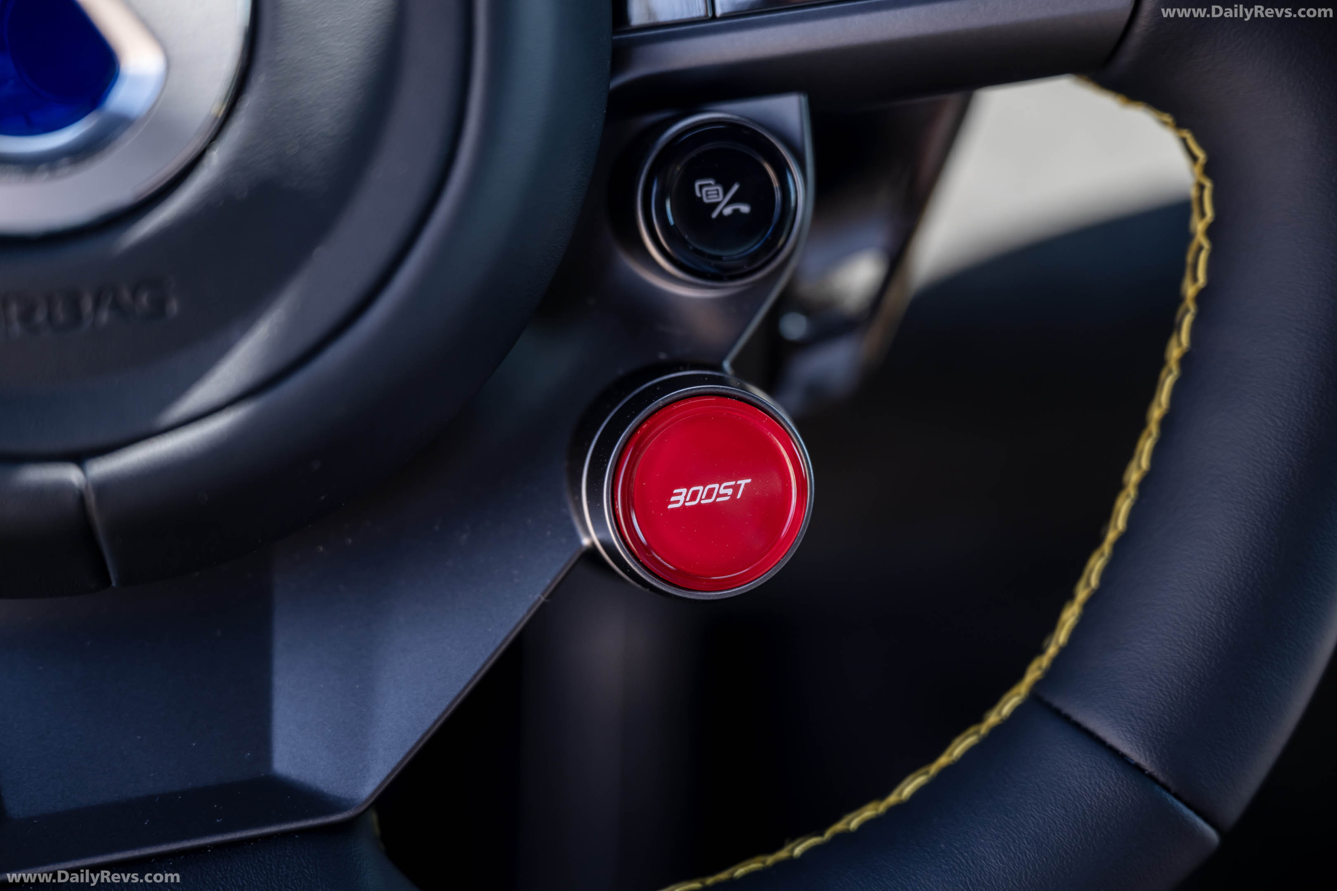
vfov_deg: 19.5
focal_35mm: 70
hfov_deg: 28.8
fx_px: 2600
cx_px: 668
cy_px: 446
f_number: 3.5
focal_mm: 70
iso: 100
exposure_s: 1/60
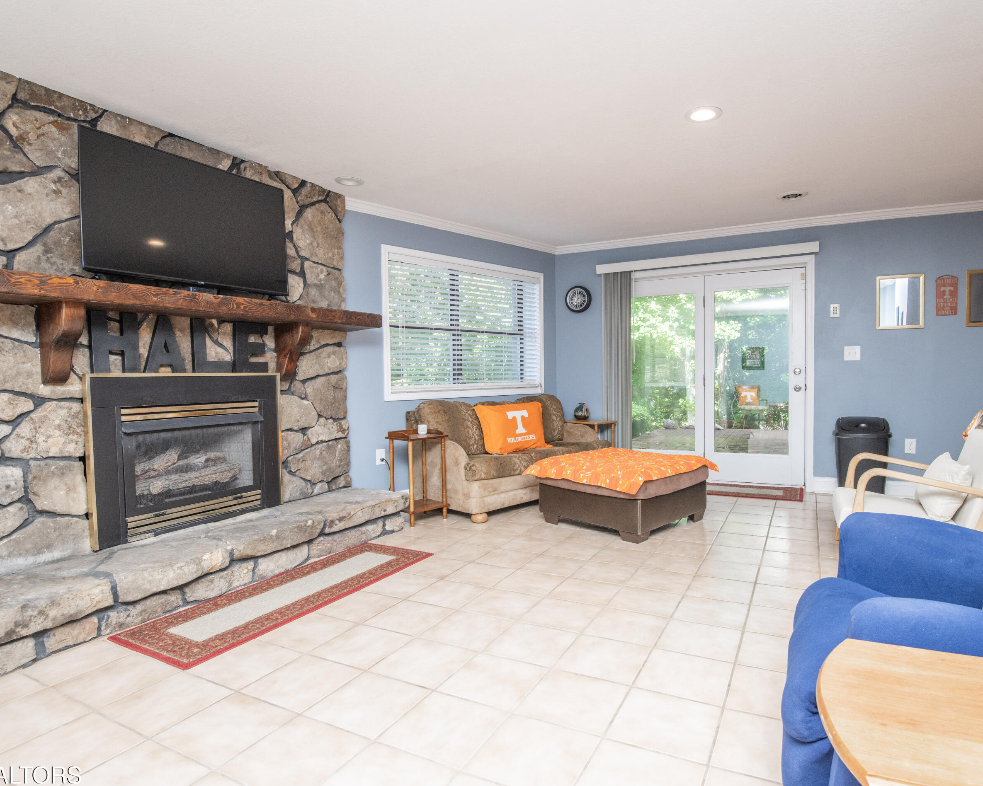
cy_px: 399
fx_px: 553
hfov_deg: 83.1
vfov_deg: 70.9
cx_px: 528
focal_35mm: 19
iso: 400
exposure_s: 1/125
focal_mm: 16
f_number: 9
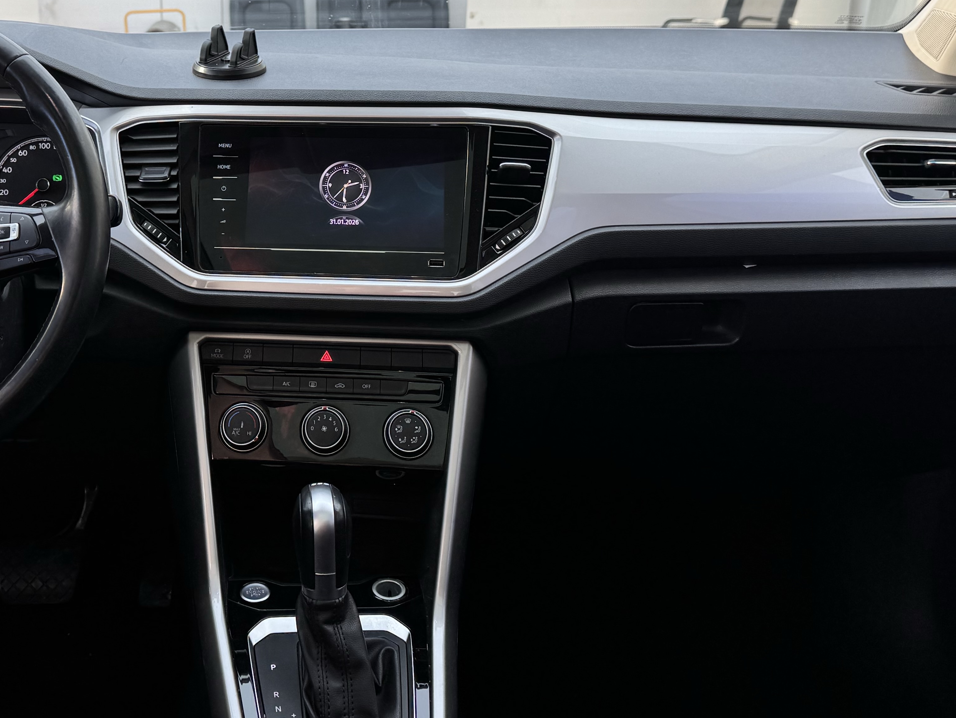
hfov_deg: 41.3
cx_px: 282
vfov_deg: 31.6
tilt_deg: -12.7
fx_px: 1243
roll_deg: +0.4
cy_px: 176
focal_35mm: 45
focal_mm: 6.76
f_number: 1.78
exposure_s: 1/252
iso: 64
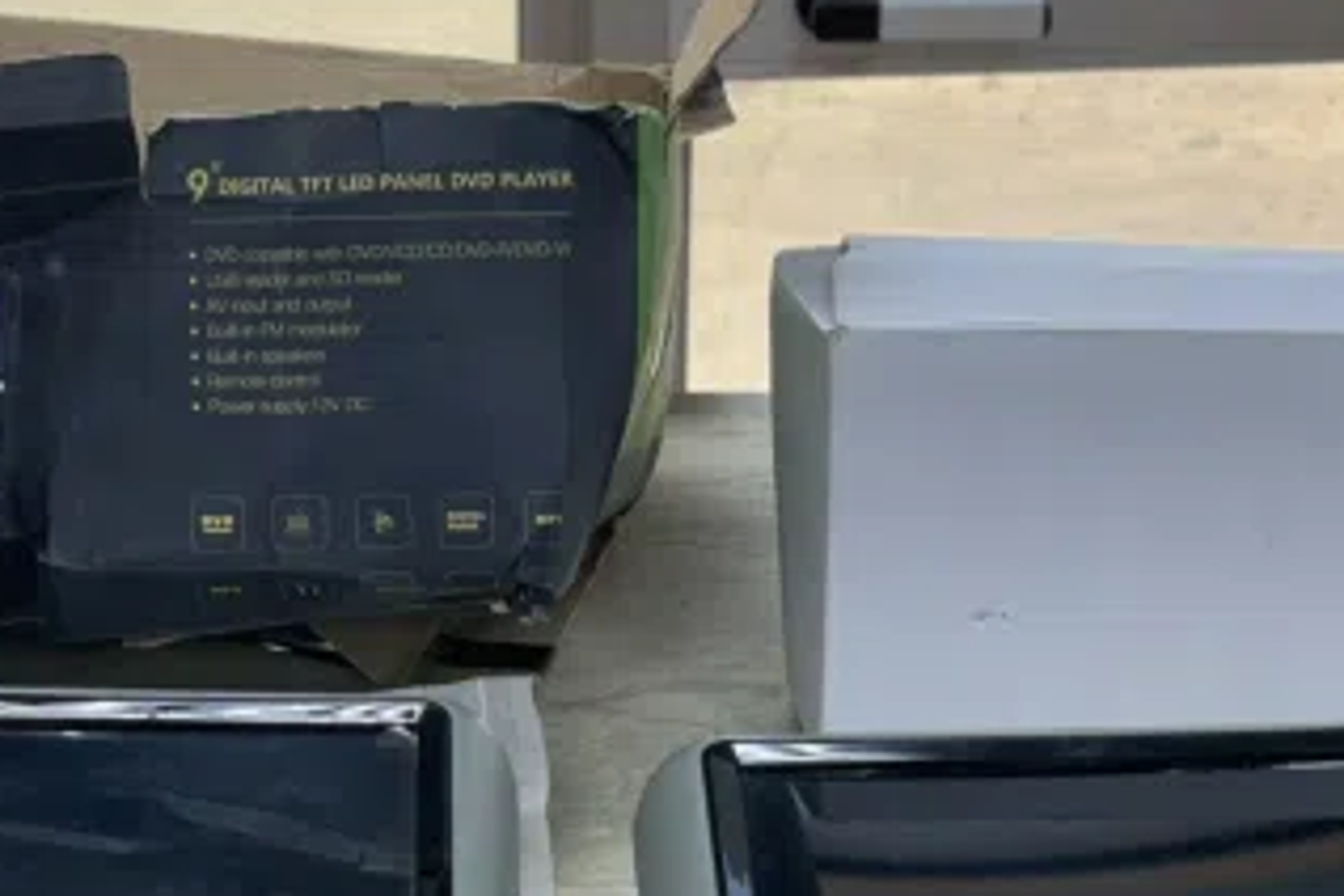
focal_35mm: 109
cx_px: 613
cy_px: 549
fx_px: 4069
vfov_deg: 12.6
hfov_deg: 18.8
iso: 25
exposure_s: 1/164
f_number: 2
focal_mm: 6
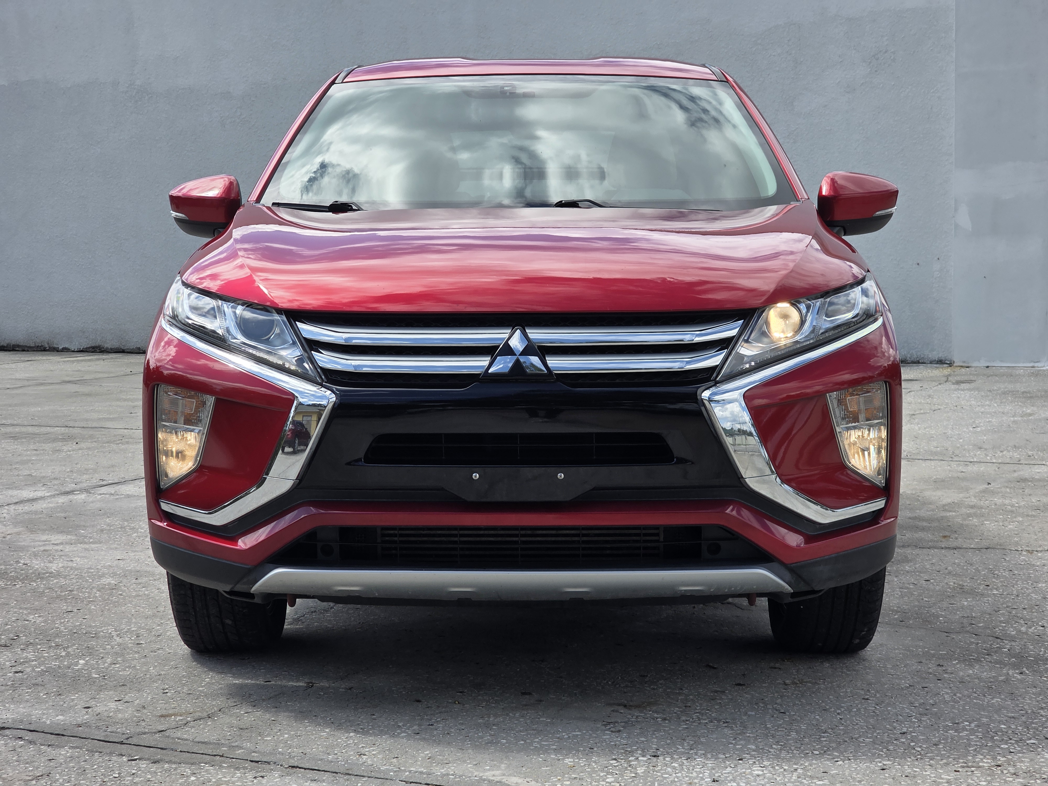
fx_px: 2089
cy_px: 393
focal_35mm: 69
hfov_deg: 28.2
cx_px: 524
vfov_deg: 21.3
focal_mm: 7.9
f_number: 2.4
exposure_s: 1/1632
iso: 50
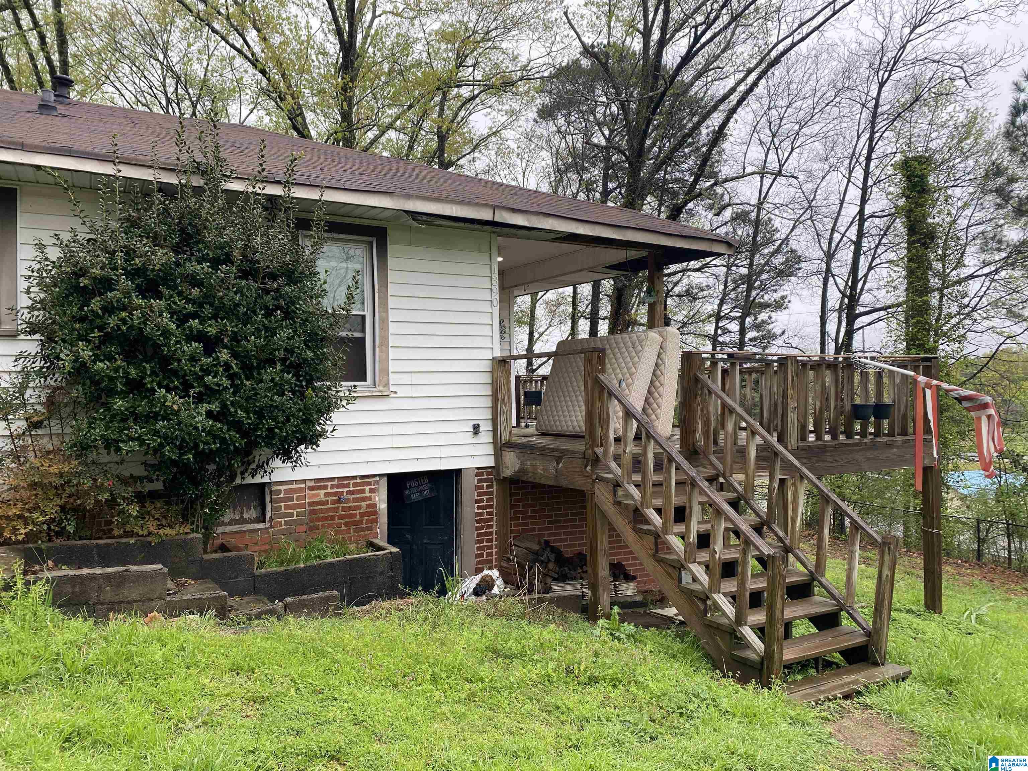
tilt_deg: -0.2
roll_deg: +0.5
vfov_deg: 53.1
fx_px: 772
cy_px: 386
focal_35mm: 26
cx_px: 514
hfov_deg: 67.3
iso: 32
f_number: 1.8
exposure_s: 1/219
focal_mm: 4.25
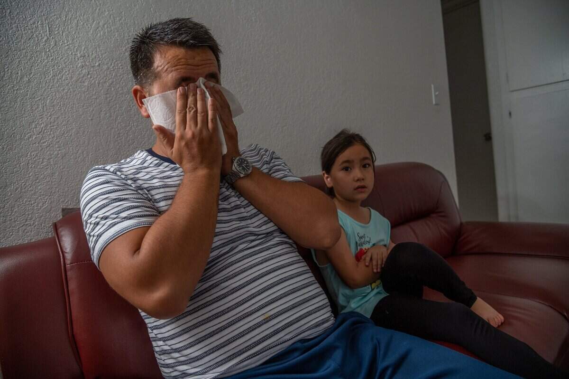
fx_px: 379
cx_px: 284
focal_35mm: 24
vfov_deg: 53.1
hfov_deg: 73.8
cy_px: 190
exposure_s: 1/60
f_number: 4
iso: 400
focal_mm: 24
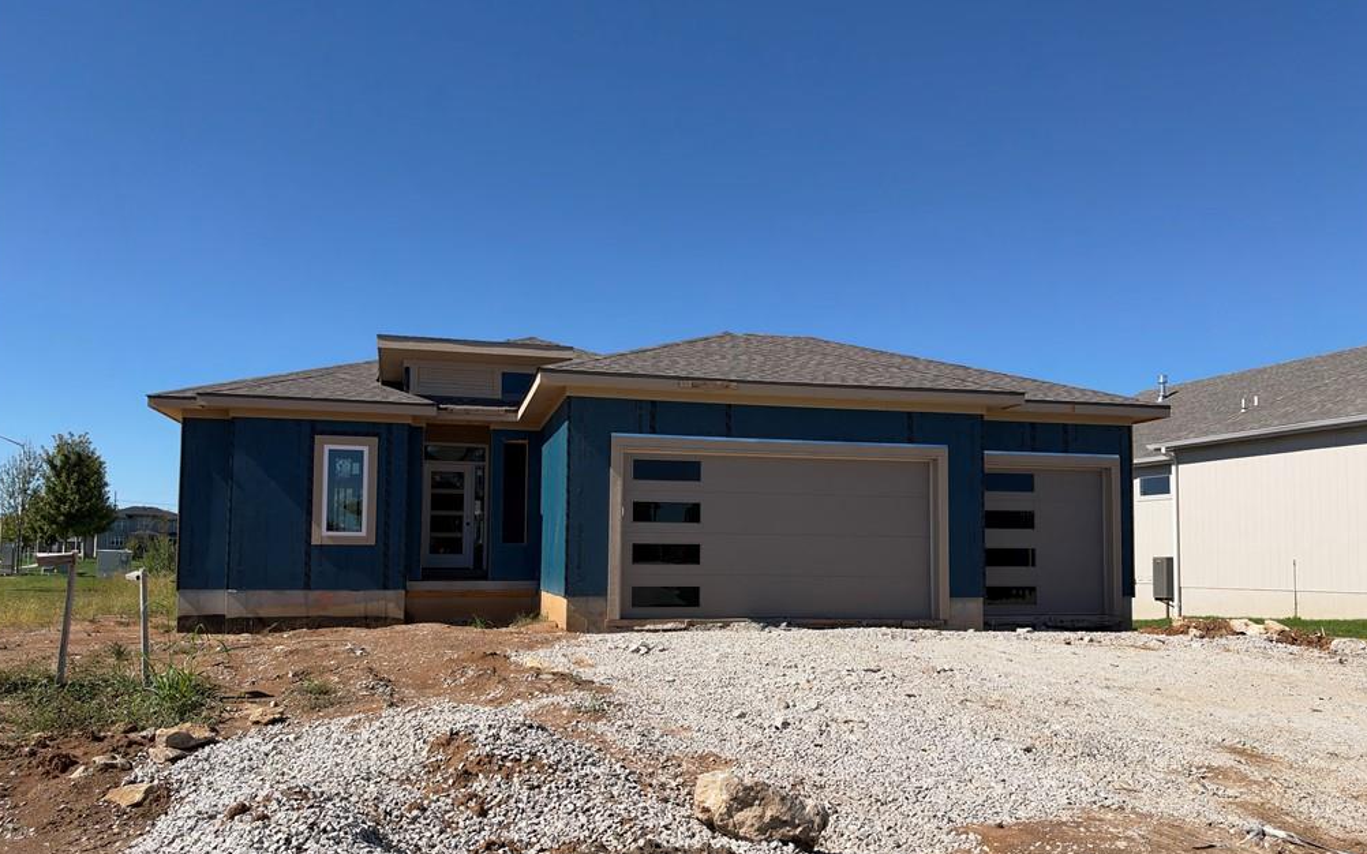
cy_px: 499
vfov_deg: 47.4
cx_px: 682
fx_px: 969
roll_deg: -0.5
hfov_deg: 70.4
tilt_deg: +2.4
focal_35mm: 26
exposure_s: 1/5208
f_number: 1.8
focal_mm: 6.93
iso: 64
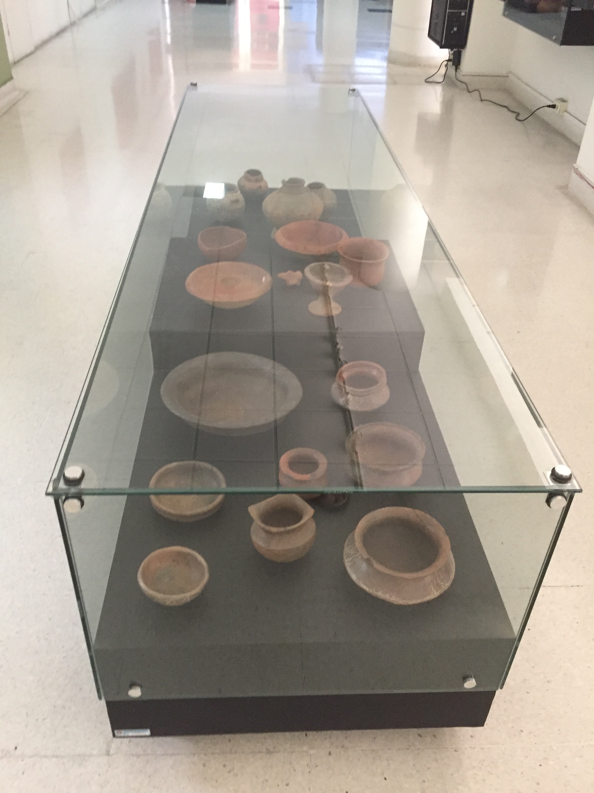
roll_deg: -1.8
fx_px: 664
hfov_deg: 48.2
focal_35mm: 29
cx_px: 297
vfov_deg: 61.7
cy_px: 396
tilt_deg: -36.0
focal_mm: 4.15
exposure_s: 1/20
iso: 250
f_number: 2.2
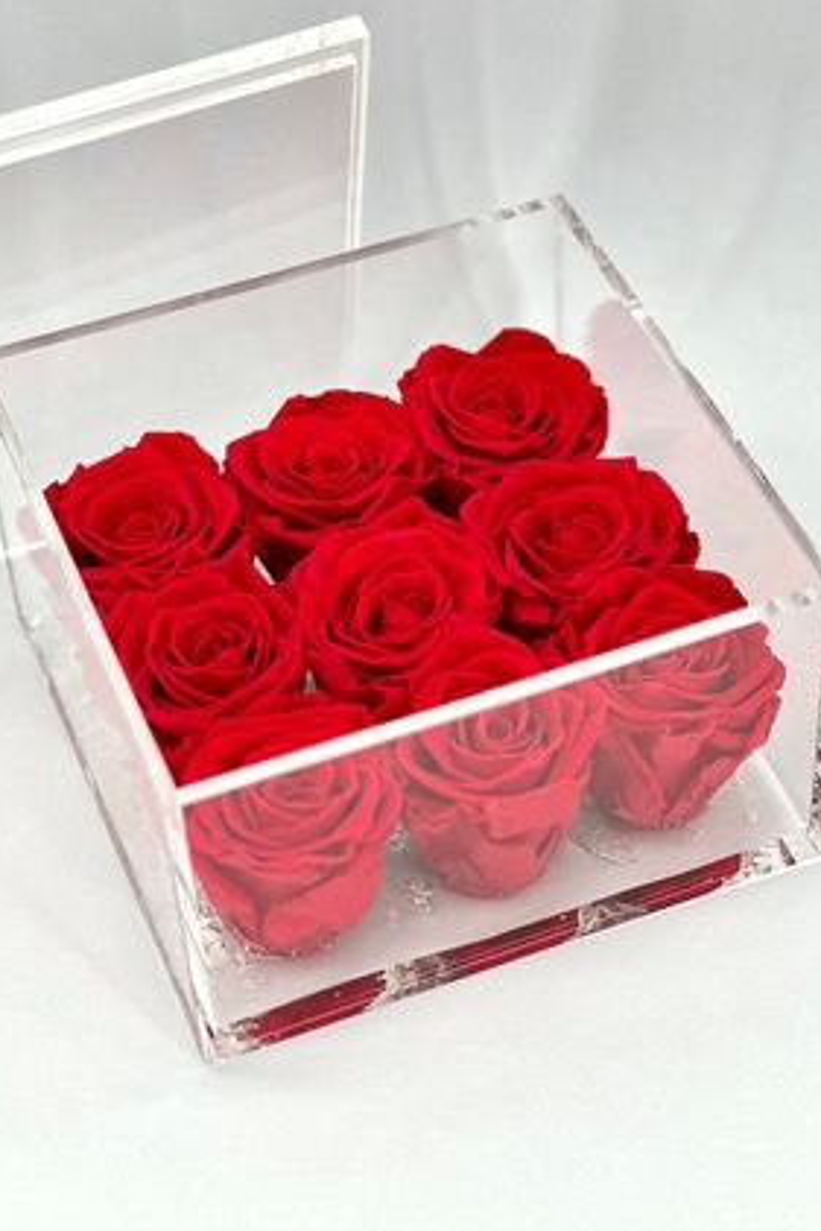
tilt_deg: -46.2
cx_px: 409
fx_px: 2768
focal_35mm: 81
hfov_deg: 16.9
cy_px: 611
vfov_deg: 25.1
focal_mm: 9
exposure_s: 1/121
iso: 50
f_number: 2.8
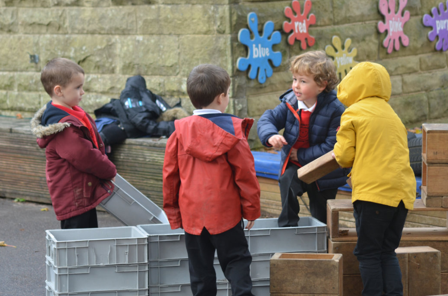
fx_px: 1763
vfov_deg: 9.6
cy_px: 159
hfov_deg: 14.5
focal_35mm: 142
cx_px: 235
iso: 400
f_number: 4
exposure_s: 1/250
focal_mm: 82
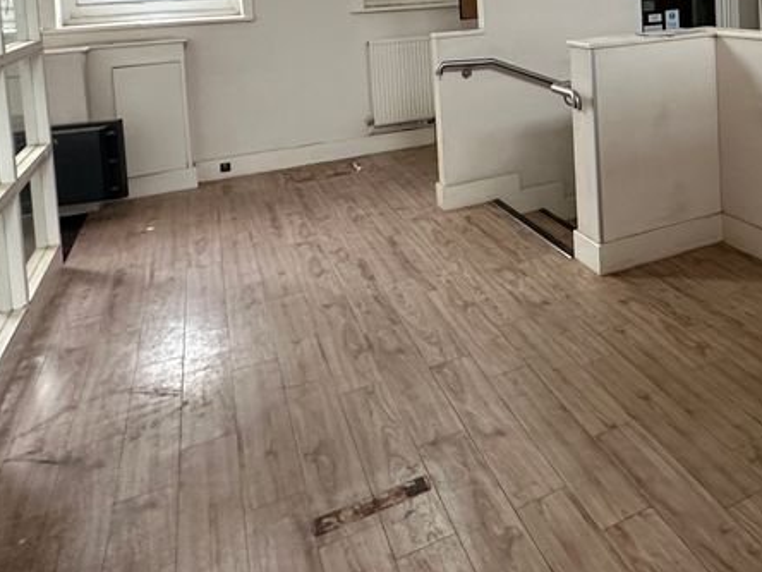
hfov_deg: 46.6
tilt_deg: -2.1
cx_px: 709
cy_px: 1
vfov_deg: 36.6
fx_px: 770
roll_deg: +2.4
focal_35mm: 35
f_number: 2.2
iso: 320
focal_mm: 2.22
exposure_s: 1/61
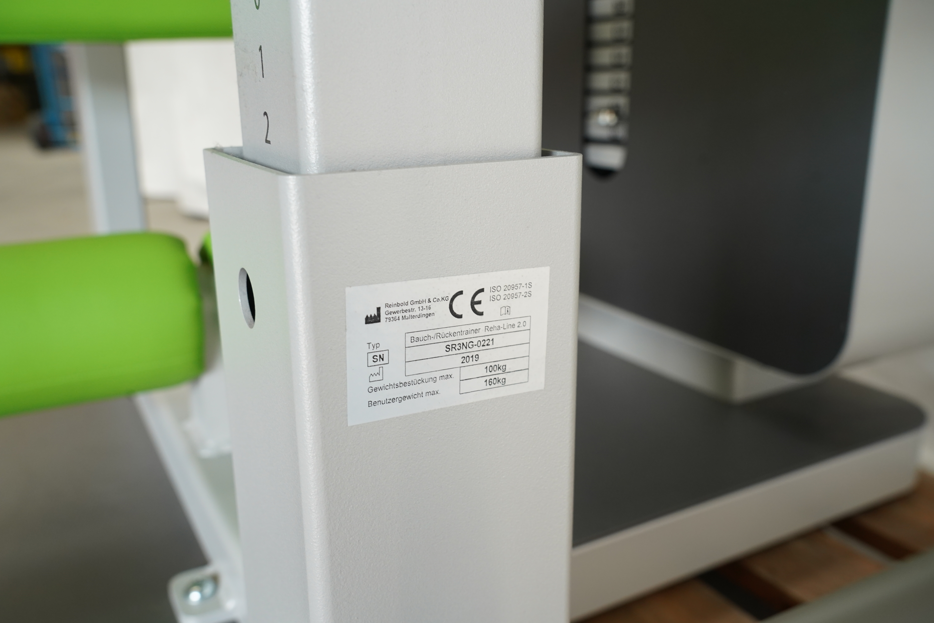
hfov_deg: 60.3
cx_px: 467
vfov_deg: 42.3
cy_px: 312
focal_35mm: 31
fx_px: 804
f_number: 7.1
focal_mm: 31
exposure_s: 1/100
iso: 1000
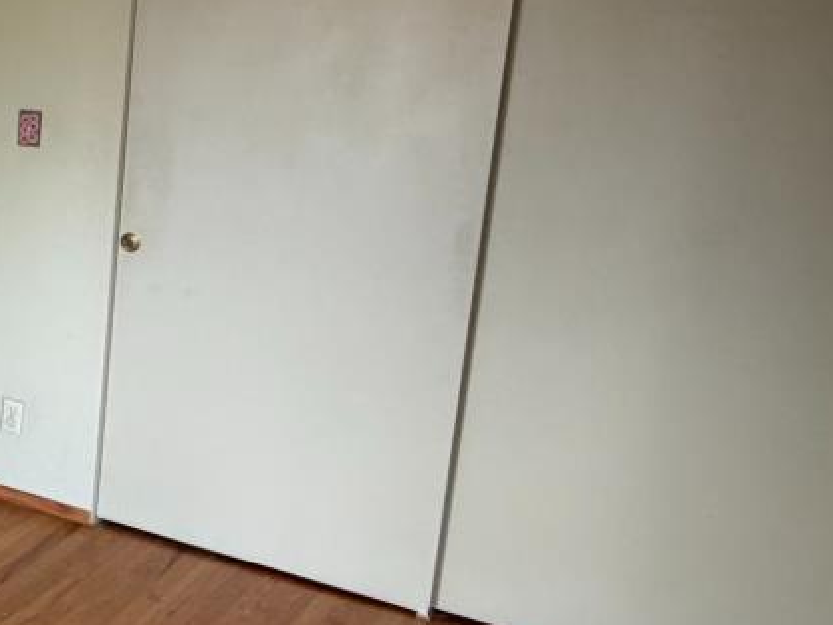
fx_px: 1203
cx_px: -365
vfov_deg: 29.0
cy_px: 237
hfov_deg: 28.0
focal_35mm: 50
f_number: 2.2
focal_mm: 2.22
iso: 200
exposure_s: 1/121
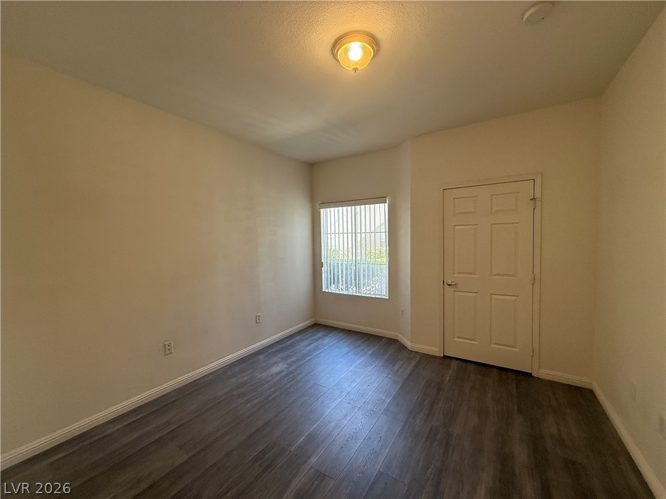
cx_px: 333
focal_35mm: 14
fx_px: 269
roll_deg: +0.6
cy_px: 250
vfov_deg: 85.7
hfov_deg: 102.1
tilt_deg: -2.3
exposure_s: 1/120
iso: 160
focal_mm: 2.22
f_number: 2.2
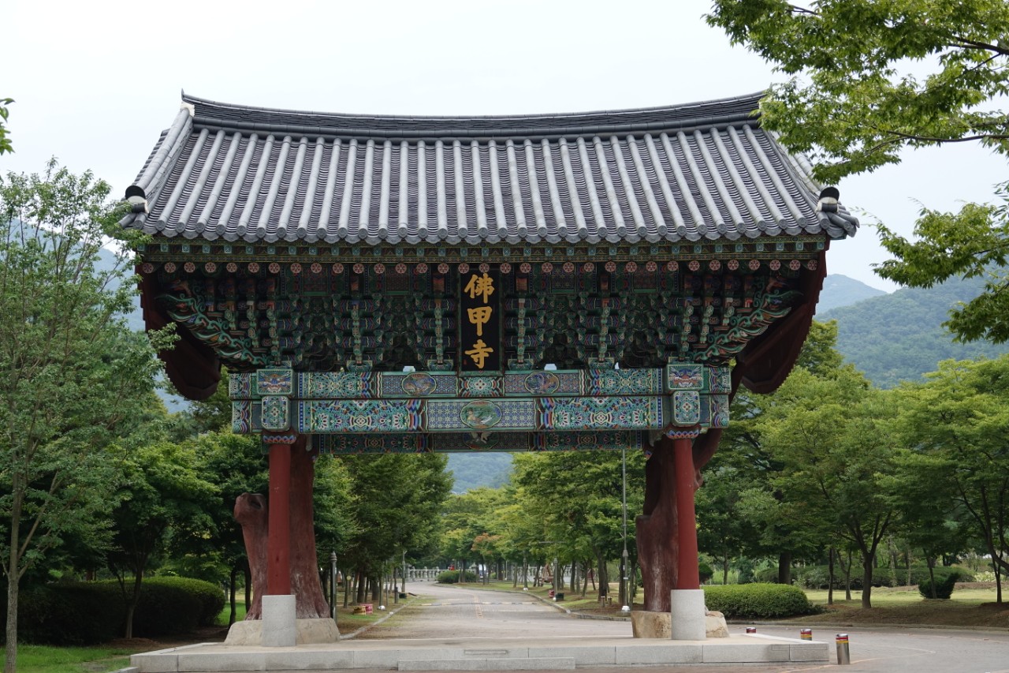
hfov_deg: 31.9
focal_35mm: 63
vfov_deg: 21.6
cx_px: 504
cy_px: 336
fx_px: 1765
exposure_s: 1/200
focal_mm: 23.09
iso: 100
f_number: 3.5
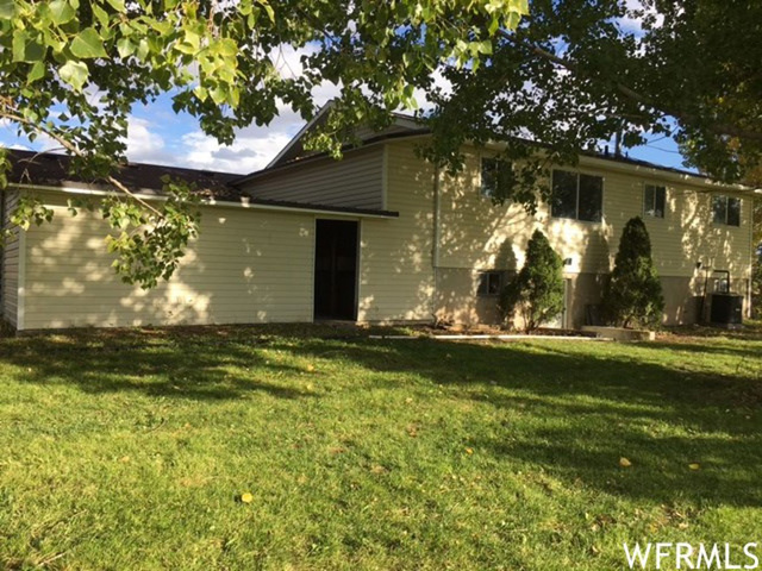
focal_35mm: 29
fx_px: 638
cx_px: 381
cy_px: 286
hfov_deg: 61.7
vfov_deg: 48.2
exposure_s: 1/718
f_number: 2.2
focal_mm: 4.15
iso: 25
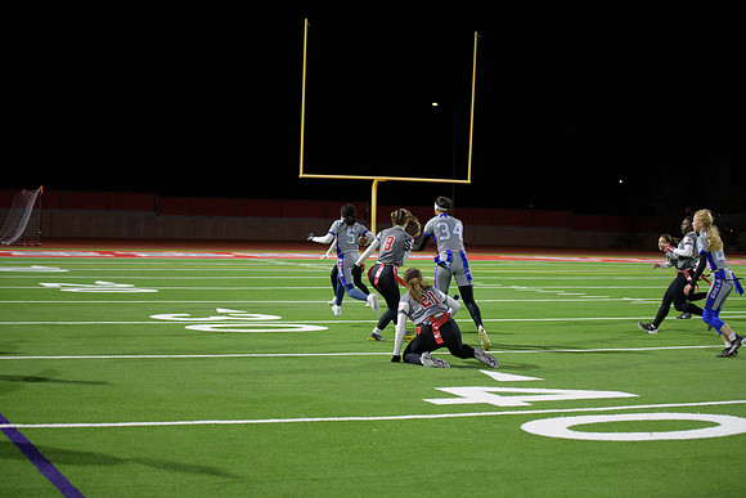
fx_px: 1451
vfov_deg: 19.5
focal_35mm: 70
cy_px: 249
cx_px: 373
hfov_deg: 28.8
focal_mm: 70
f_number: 2.8
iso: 1250
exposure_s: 1/200
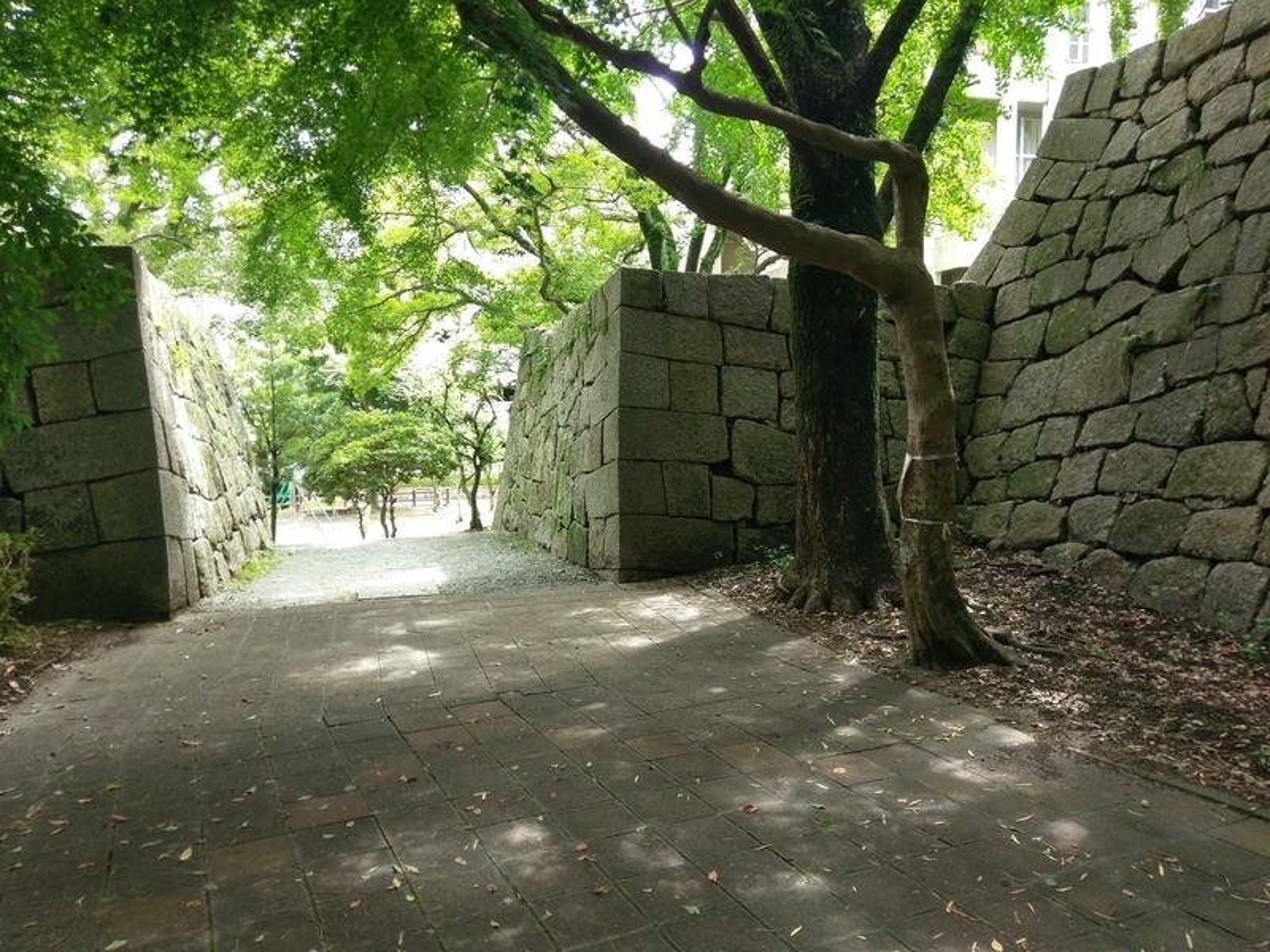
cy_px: 476
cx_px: 635
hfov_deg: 67.3
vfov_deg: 53.1
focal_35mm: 26
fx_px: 954
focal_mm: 4.58
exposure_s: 1/120
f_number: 1.8
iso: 200
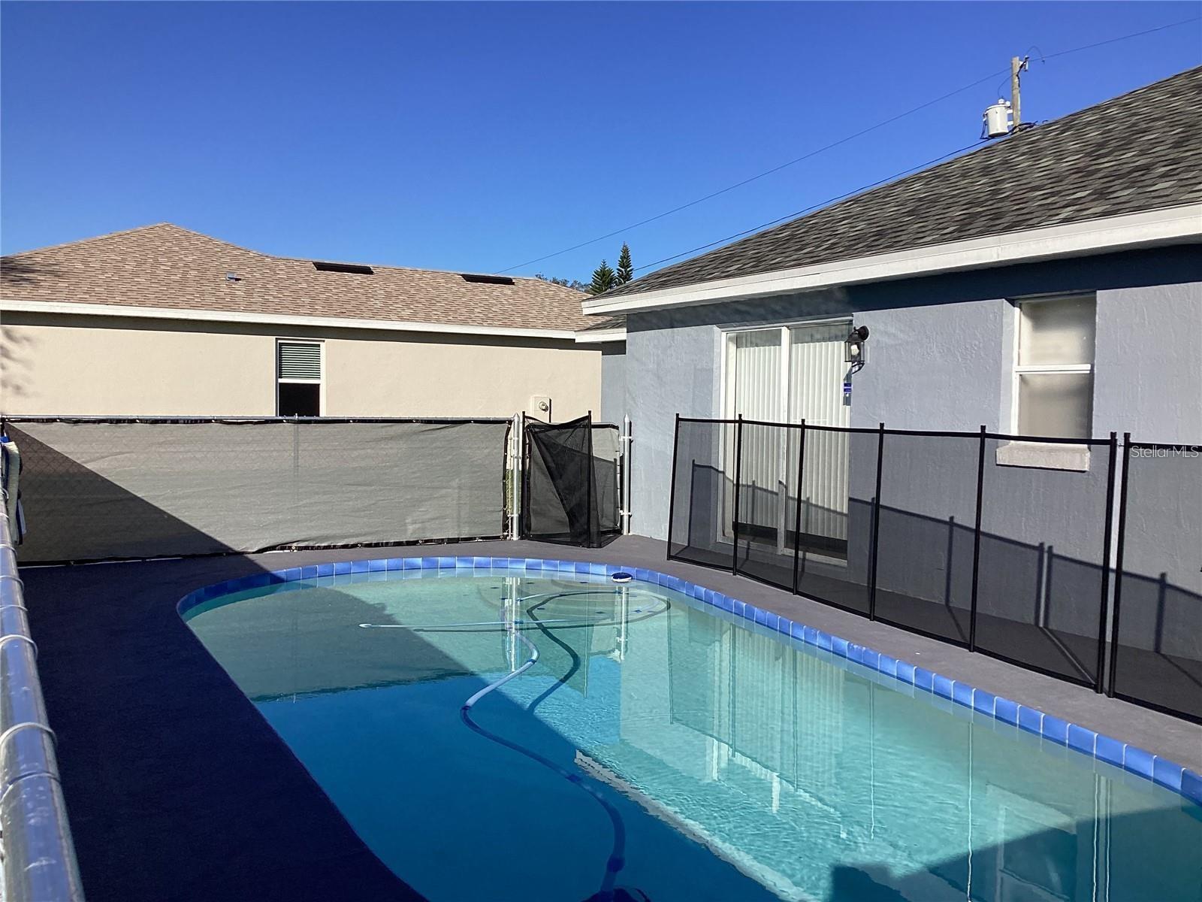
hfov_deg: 58.4
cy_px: 451
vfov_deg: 45.4
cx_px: 601
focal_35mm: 31
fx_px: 1076
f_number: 2.4
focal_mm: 3.3
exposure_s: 1/1812
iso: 25
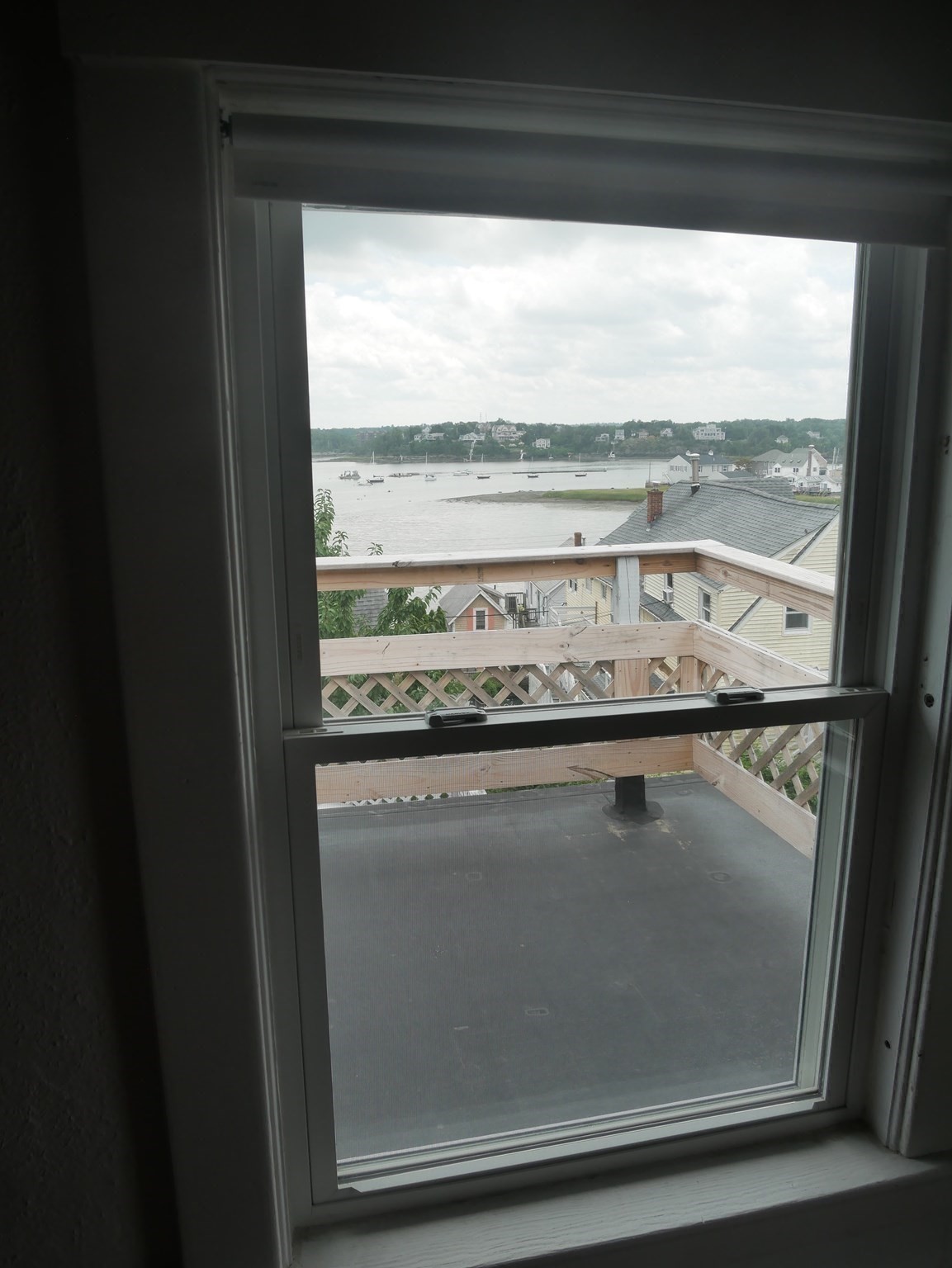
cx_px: 476
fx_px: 880
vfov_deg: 71.6
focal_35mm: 24
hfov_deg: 56.8
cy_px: 634
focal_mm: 12
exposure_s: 1/320
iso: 200
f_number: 6.3
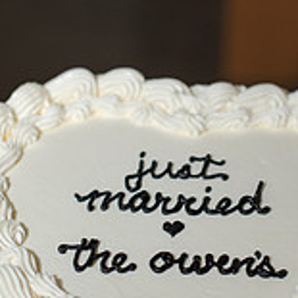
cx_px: 181
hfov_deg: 14.2
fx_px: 1198
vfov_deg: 14.2
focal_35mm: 123
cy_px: 177
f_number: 3.2
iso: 640
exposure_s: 1/200
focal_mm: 50
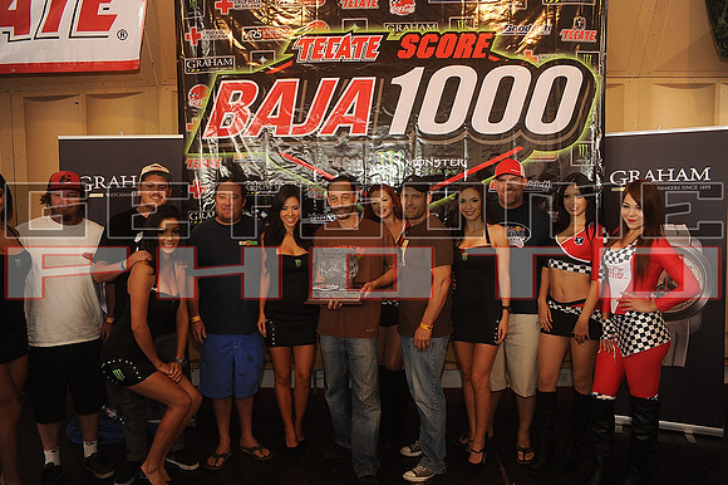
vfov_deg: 46.4
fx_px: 566
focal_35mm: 28
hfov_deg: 65.5
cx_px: 364
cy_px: 242
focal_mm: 28
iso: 640
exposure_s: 1/160
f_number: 5
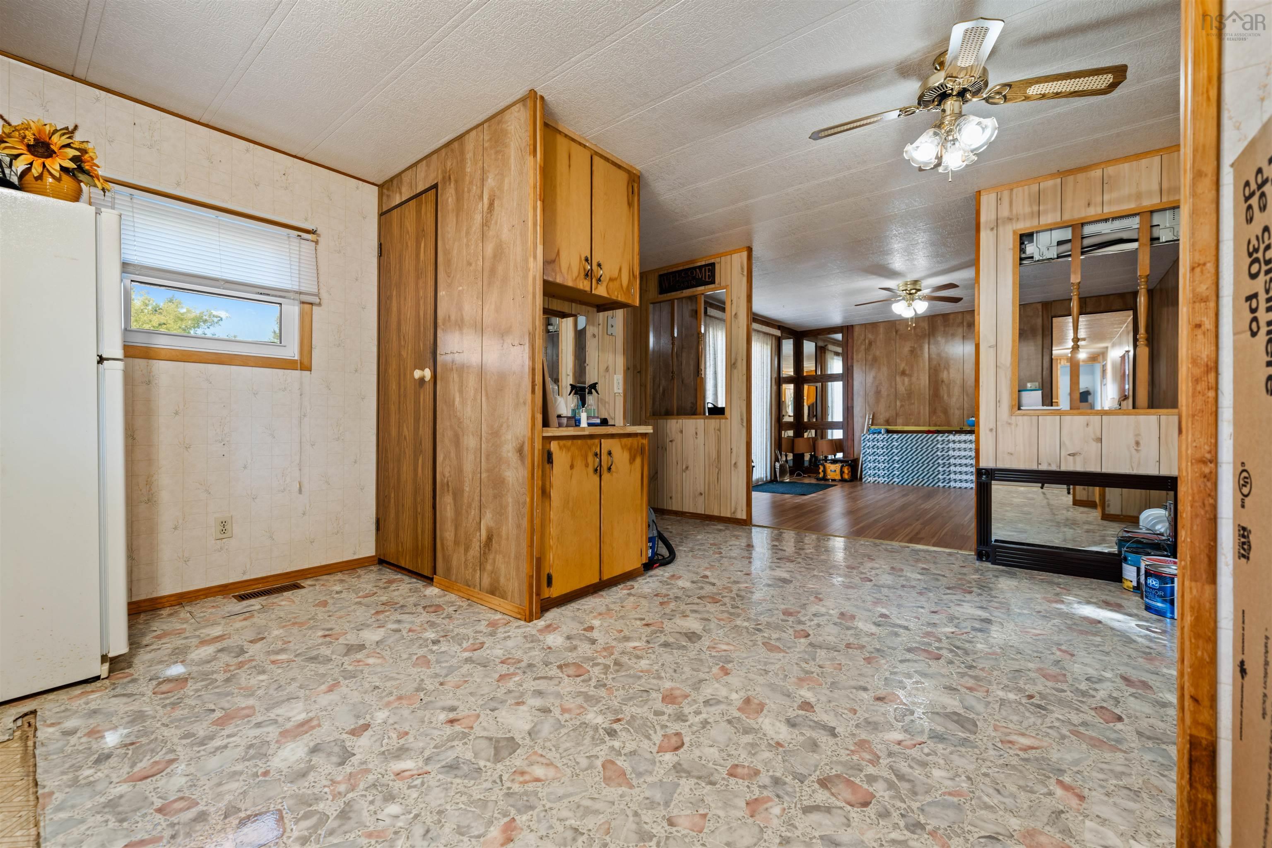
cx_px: 636
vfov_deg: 81.2
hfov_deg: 104.3
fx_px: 495
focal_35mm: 14
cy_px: 424
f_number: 5.6
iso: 200
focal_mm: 14
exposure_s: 1/4
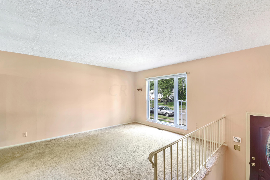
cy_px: 90
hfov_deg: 100.4
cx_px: 135
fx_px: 113
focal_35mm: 15
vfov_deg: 77.4
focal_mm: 15
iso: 100
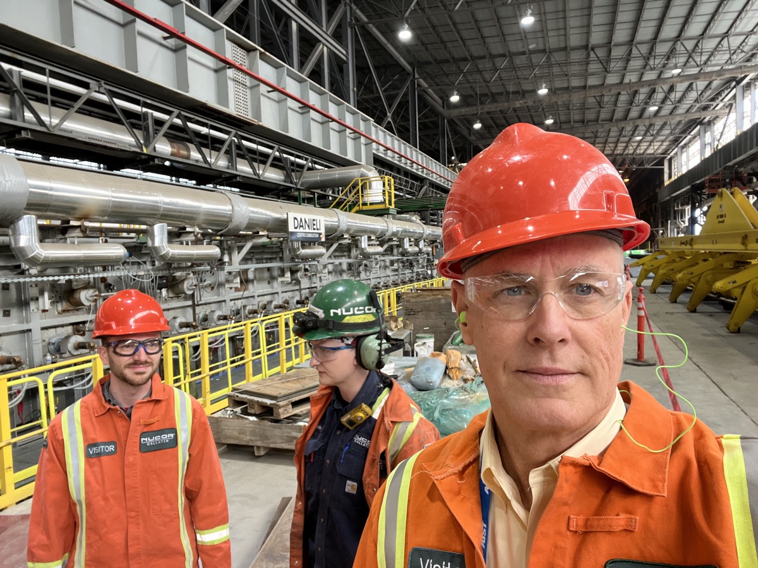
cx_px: 379
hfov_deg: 73.9
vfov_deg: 58.9
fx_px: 504
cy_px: 284
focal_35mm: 23
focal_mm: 2.71
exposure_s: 1/60
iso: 125
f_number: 2.2
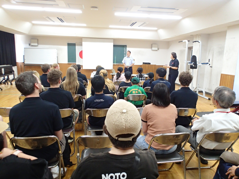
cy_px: 90
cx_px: 120
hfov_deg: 69.4
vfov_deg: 54.9
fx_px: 173
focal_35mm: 25
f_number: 2.8
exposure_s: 1/60
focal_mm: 4.5
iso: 500
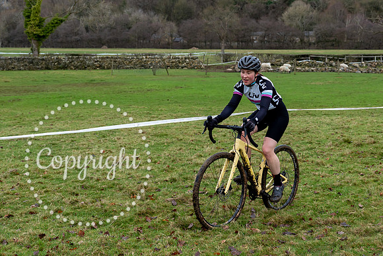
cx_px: 253
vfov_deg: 22.8
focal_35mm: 59
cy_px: 82
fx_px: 632
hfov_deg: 33.4
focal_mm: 35
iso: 500
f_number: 3.5
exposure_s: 1/640
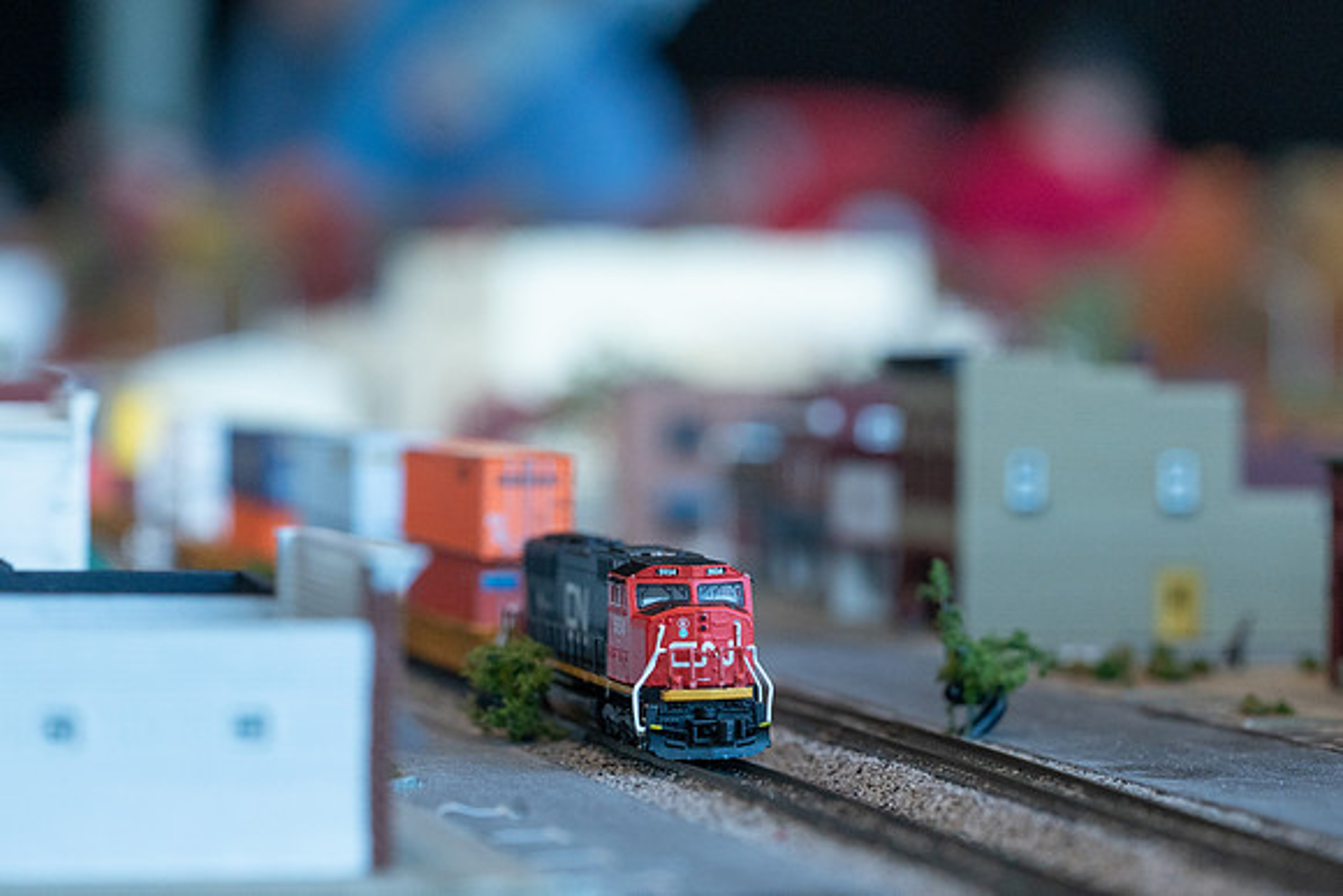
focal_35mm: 126
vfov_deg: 10.9
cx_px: 933
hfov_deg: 16.3
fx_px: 4687
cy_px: 342
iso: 2000
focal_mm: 90
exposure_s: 1/200
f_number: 8
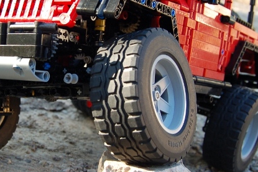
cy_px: 62
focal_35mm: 65
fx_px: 466
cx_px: 98
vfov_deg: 20.9
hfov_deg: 30.8
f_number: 4.5
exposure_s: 1/125
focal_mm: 20
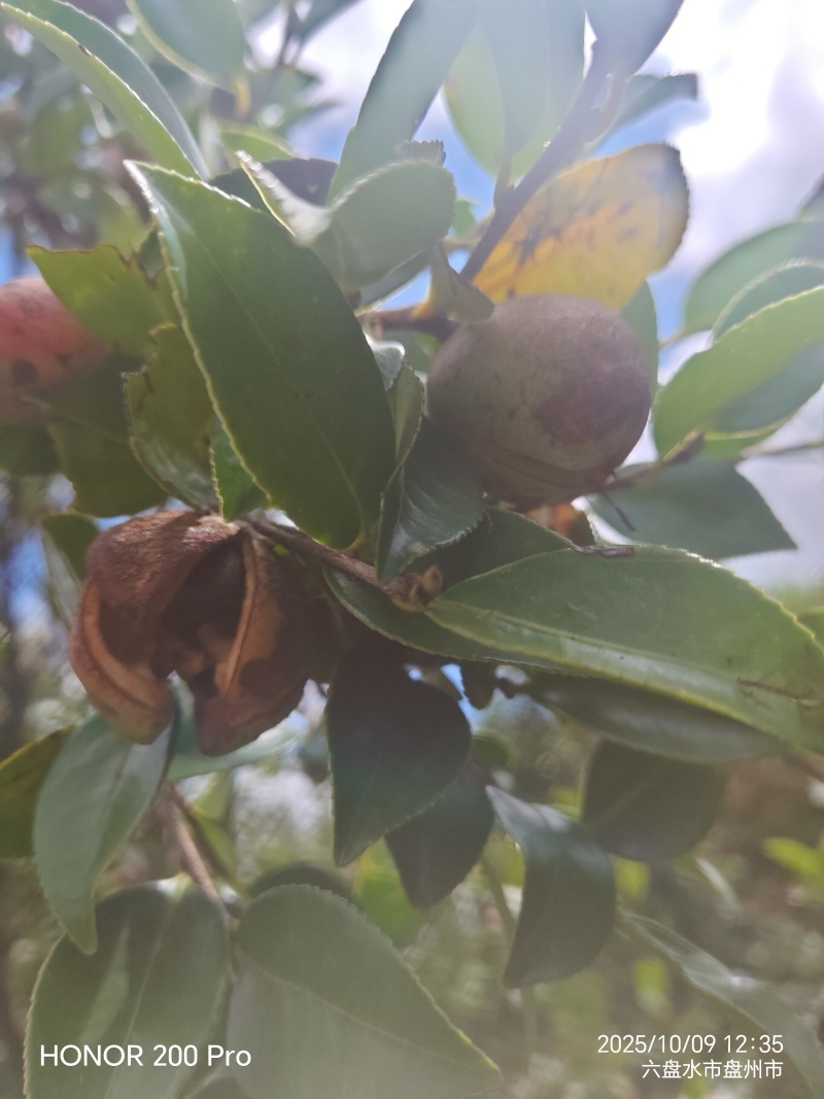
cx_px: 412
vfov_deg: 65.3
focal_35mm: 27
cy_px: 550
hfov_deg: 51.3
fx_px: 857
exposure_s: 1/2600
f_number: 1.9
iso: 50
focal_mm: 6.67
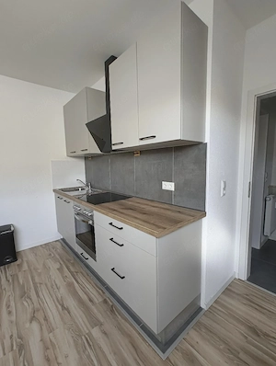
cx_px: 138
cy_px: 183
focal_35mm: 16
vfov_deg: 94.4
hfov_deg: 78.3
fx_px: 170
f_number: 2.2
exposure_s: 1/50.3
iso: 1088
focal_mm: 2.15
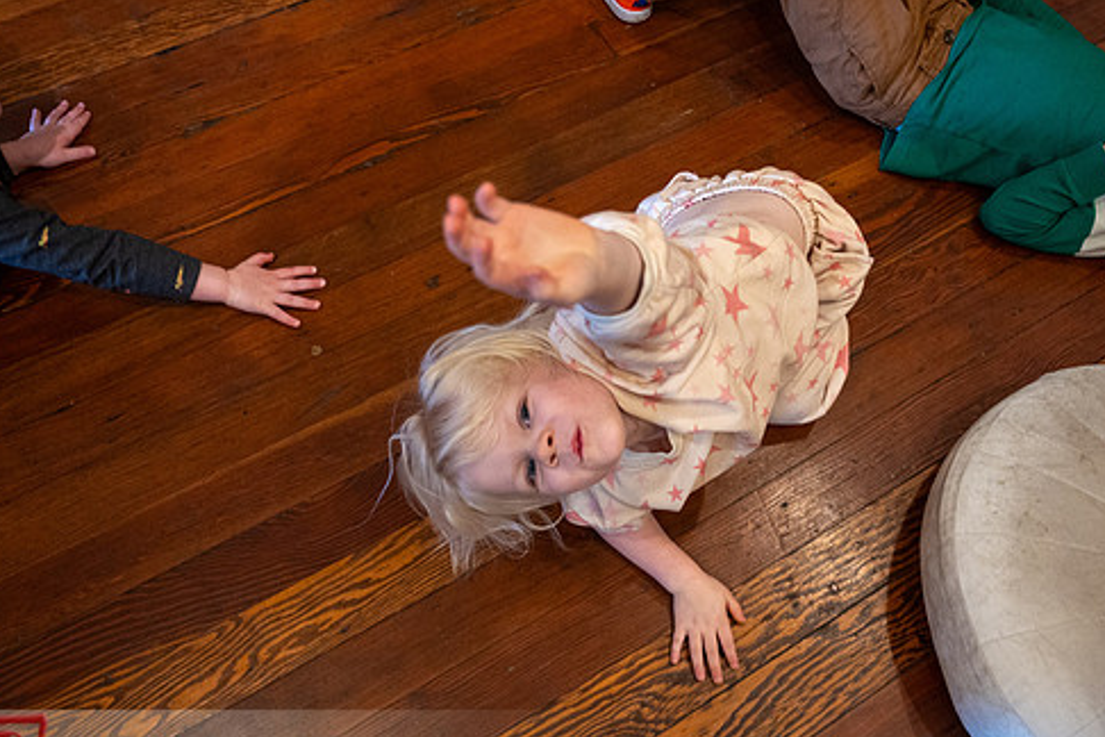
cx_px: 607
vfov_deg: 42.3
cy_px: 359
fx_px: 951
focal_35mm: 31
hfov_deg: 60.2
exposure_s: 1/125
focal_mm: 26
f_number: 4
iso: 3200
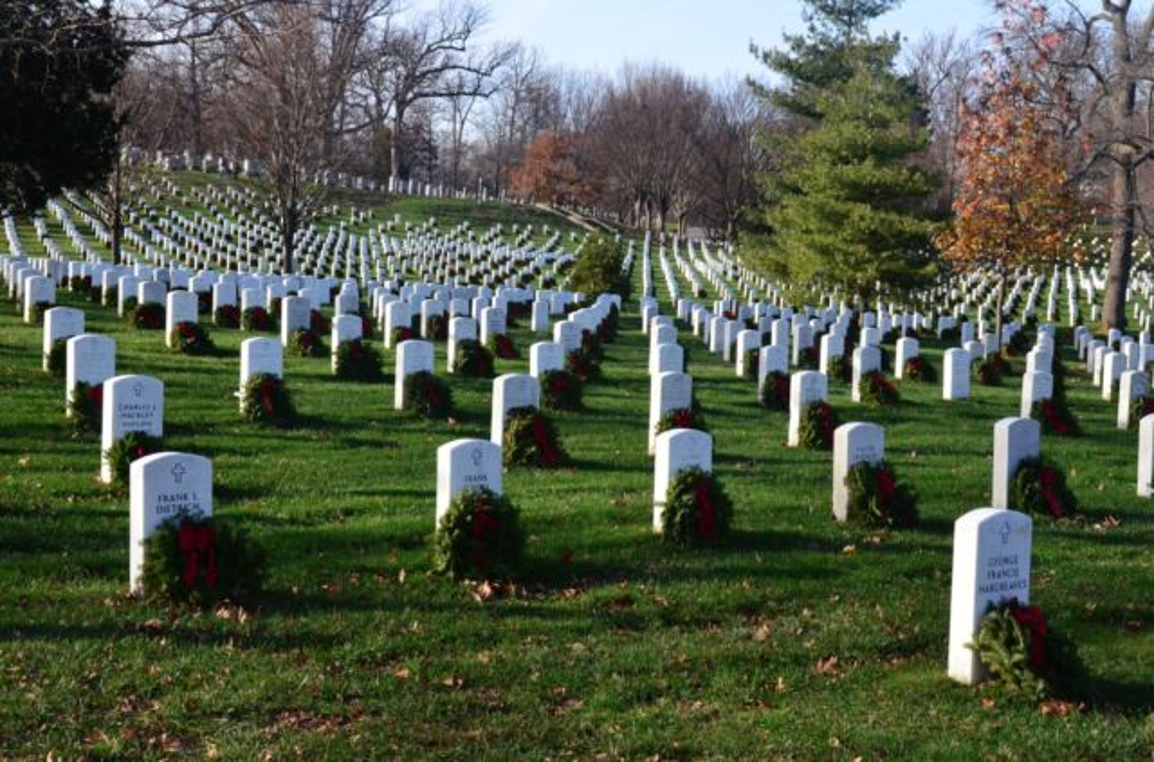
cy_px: 381
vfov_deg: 22.5
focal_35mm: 60
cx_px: 577
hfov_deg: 33.5
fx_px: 1918
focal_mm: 40
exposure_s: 1/1000
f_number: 11
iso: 1600
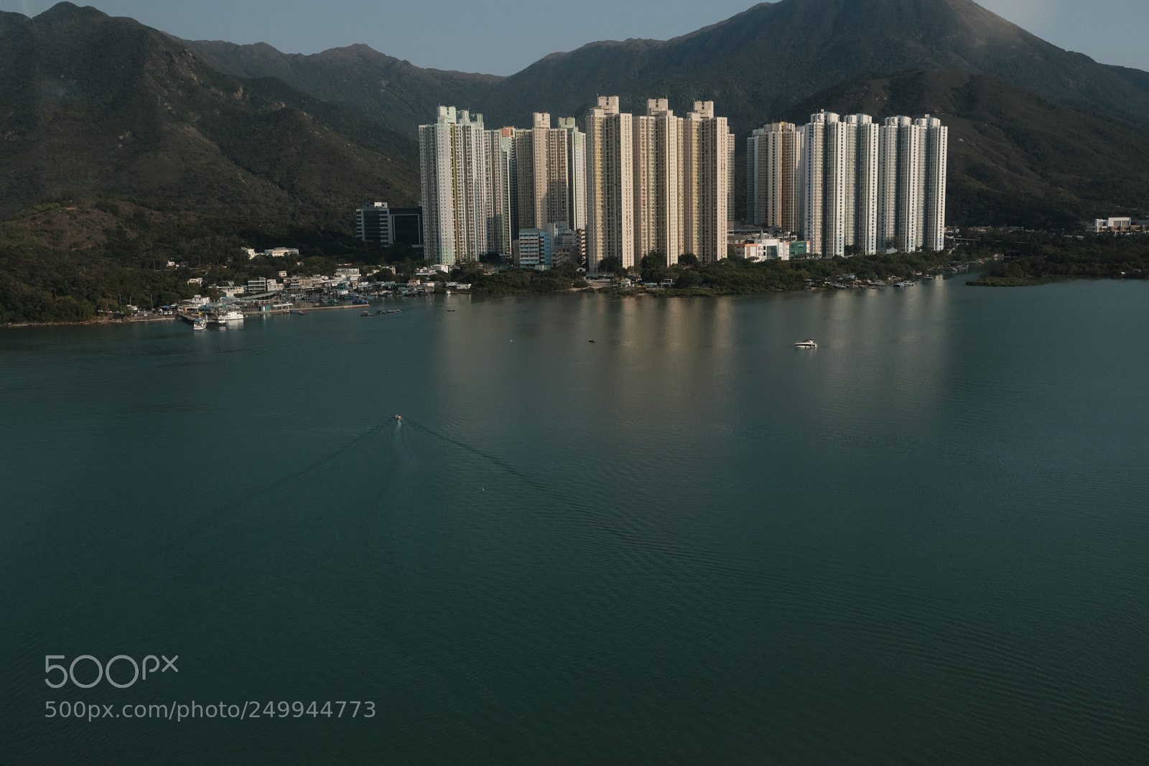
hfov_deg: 54.4
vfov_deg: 37.9
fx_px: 1117
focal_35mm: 35
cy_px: 383
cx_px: 574
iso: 400
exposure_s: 1/2000
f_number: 5.6
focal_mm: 23
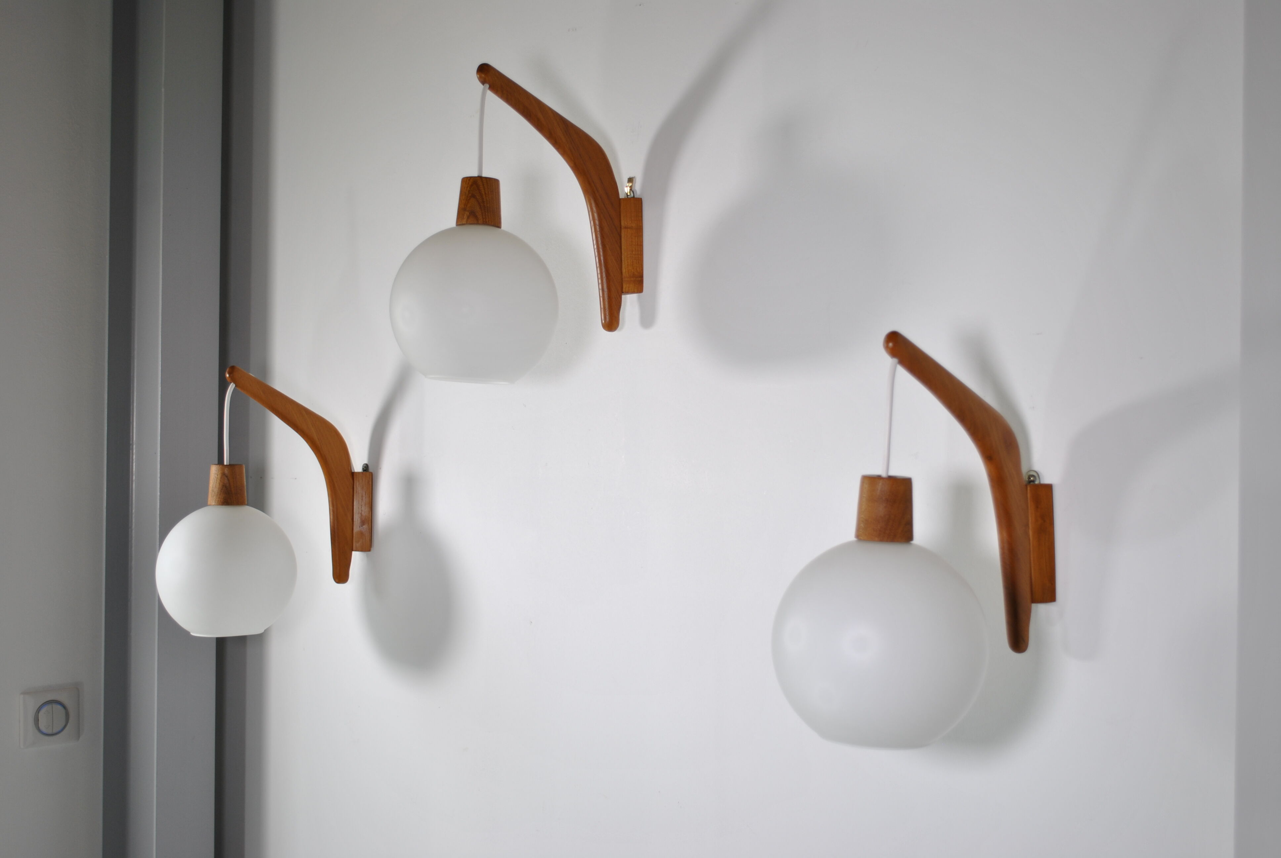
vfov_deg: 28.2
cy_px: 429
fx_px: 1710
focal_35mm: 48
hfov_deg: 41.1
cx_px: 640
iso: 100
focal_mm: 32
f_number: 4.8
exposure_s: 1/40
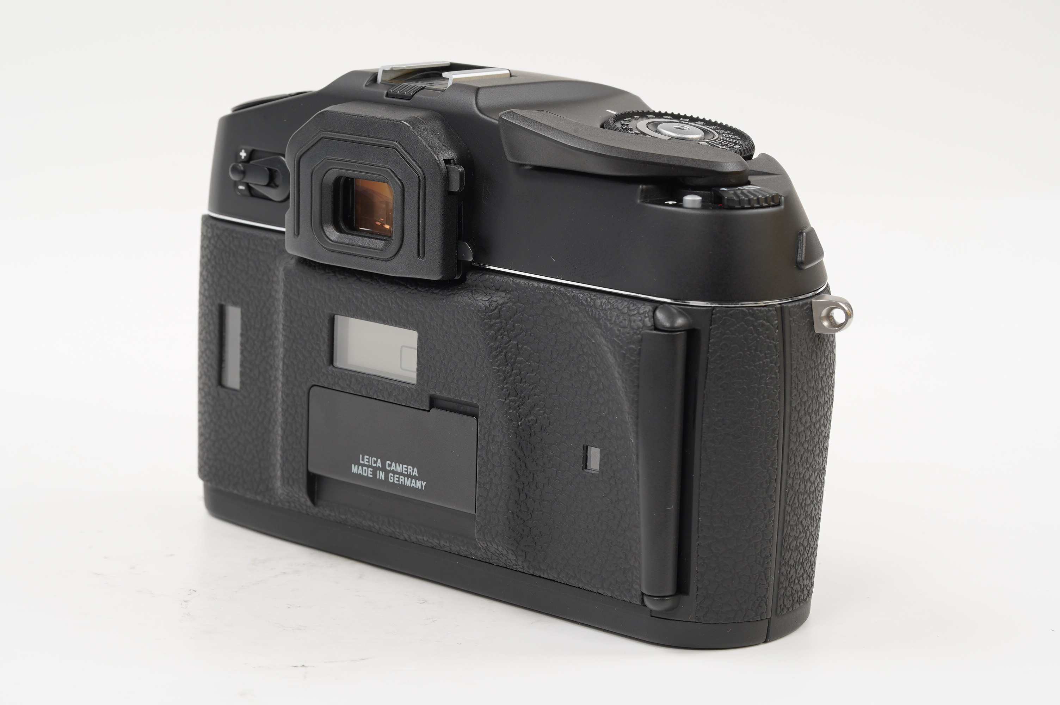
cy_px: 352
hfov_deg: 22.6
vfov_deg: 15.2
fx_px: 2648
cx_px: 530
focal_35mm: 90
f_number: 14
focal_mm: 90
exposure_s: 1/1.25
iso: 200
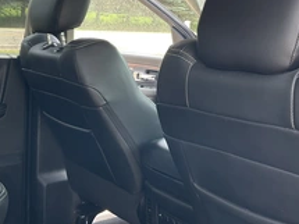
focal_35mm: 54
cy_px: 47
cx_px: 172
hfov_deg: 35.5
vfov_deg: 26.5
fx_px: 466
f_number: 1.8
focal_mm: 3
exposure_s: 1/122
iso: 25
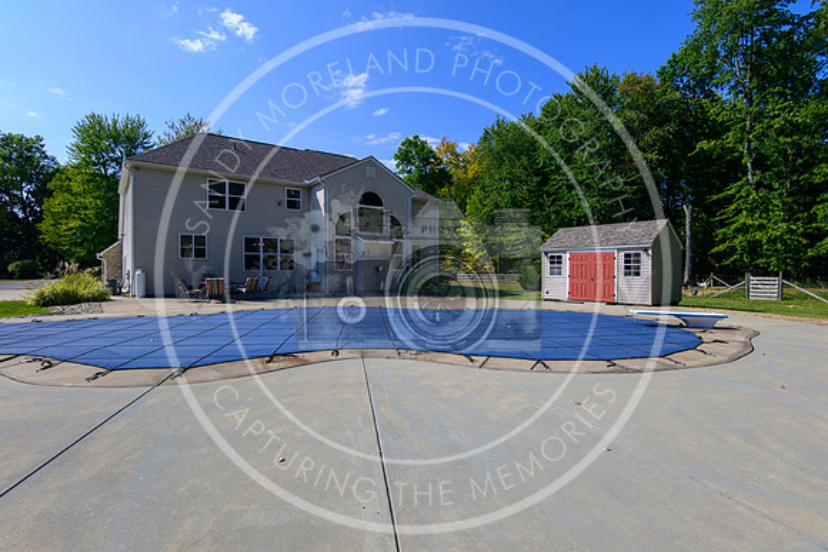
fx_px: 391
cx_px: 414
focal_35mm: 17
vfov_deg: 70.5
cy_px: 276
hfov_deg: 93.3
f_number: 9
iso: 100
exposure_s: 1/200
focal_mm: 17
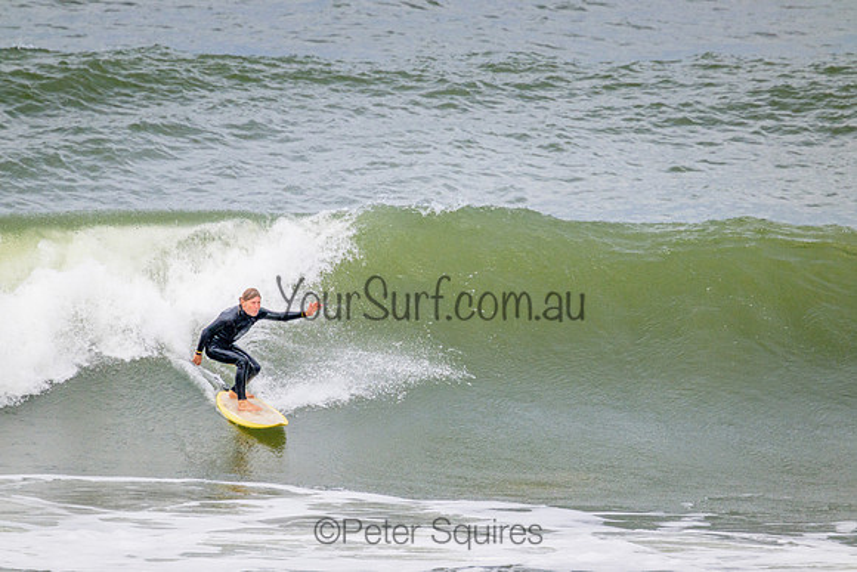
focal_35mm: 800
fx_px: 19048
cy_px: 286
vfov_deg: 1.7
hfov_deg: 2.6
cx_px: 428
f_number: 11
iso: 1100
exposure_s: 1/2000
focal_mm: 800
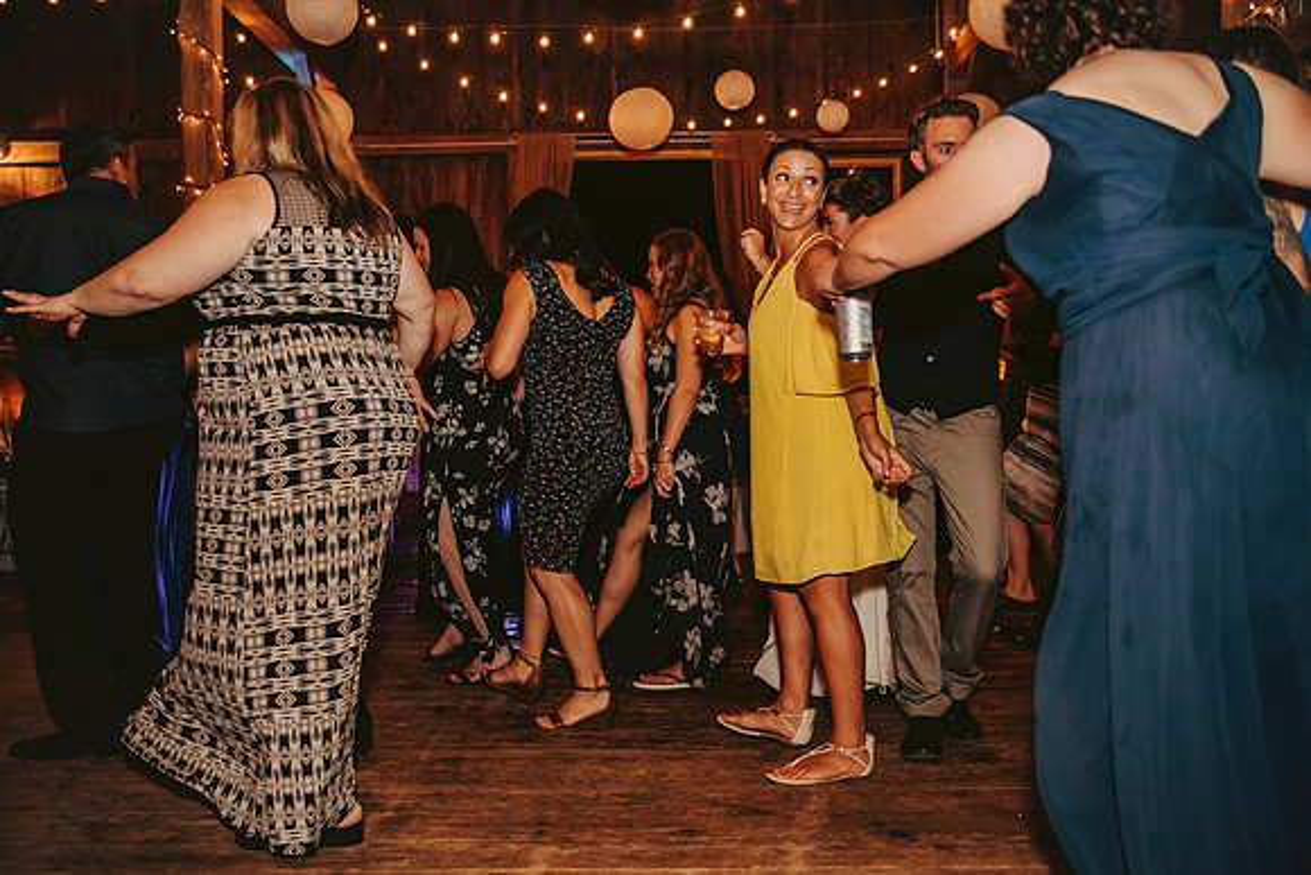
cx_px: 656
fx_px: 1238
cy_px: 438
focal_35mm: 34
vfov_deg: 38.9
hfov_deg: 55.8
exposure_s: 1/125
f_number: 2.8
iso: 1250
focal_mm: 34
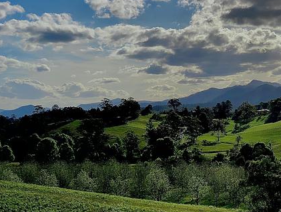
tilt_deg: -3.6
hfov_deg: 23.1
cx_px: 203
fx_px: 683
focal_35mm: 84
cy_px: 145
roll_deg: +1.6
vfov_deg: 17.6
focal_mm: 6.6
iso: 20
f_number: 2.8
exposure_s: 1/2183
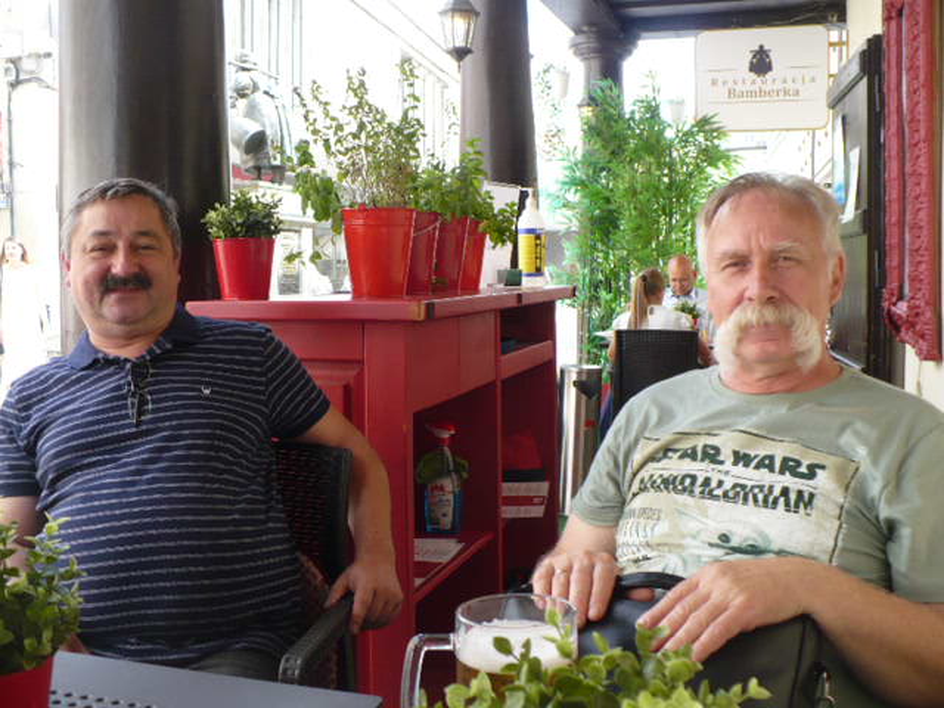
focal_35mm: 37
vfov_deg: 38.7
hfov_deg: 50.1
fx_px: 1009
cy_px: 354
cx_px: 472
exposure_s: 1/160
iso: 100
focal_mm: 6.1
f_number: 2.8
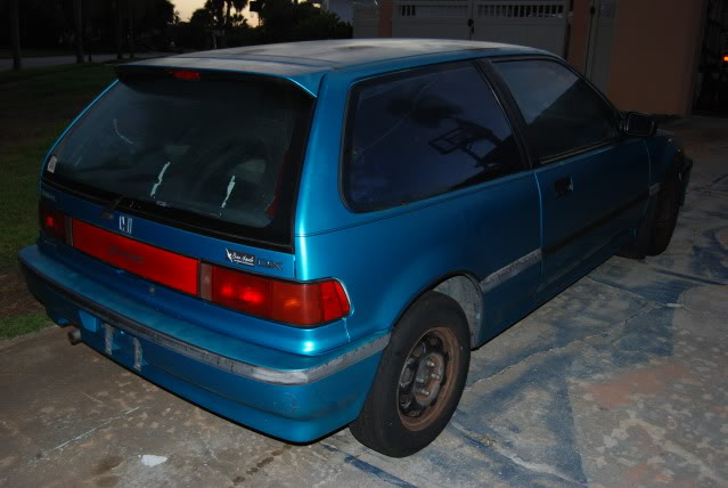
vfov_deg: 38.5
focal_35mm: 34
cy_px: 244
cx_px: 364
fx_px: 699
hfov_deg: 55.0
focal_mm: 23
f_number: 3.8
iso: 200
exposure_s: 1/60
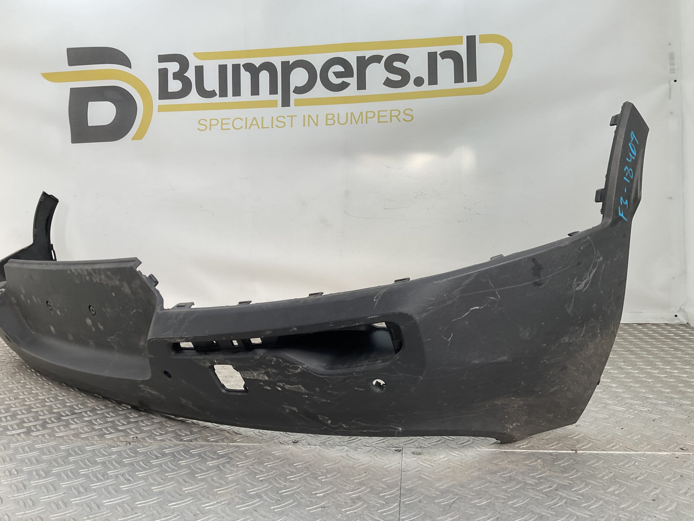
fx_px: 581
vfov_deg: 48.2
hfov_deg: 61.7
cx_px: 347
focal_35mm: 29
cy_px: 260
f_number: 1.8
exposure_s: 1/193
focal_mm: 3
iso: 16
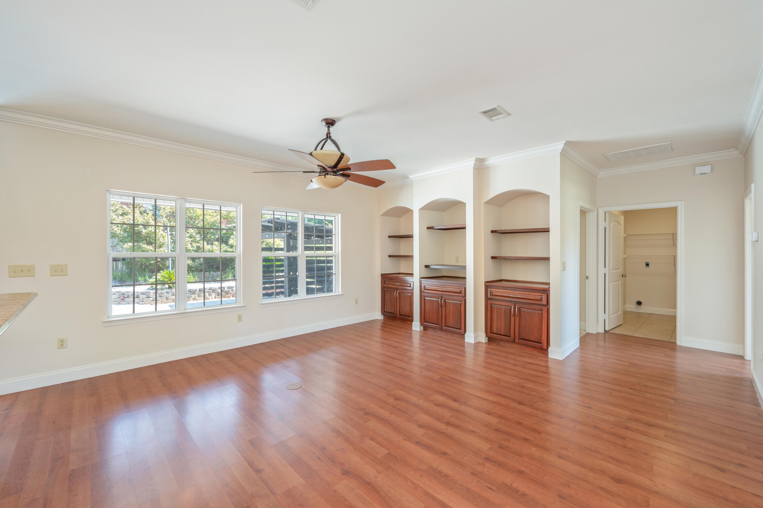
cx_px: 382
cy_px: 254
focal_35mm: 15
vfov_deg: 77.2
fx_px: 318
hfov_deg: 100.4
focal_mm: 15
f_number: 8
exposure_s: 1/25
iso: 400
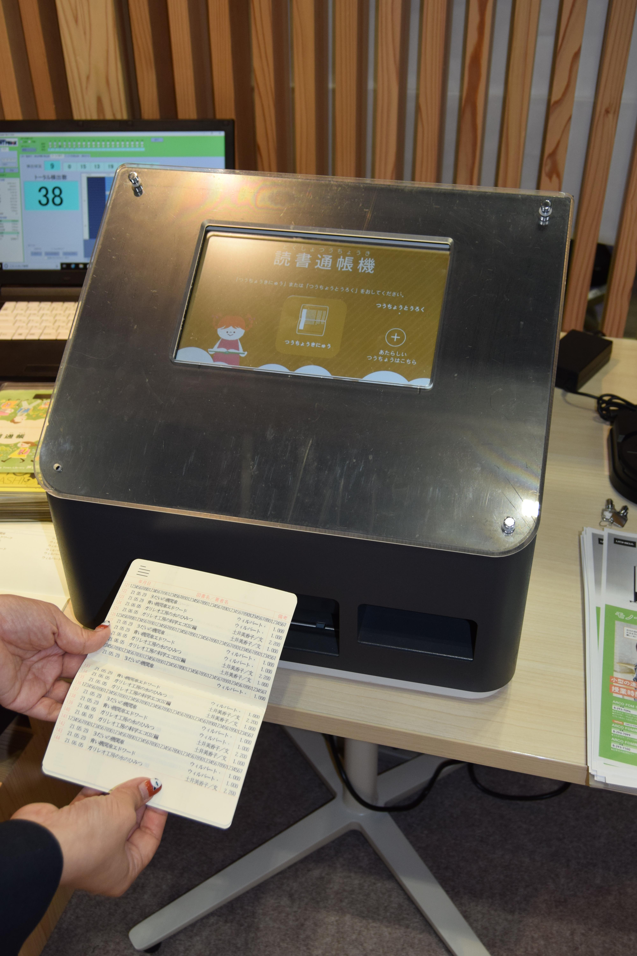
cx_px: 318
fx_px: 916
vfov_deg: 55.1
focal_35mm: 34
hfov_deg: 38.4
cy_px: 478
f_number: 5.6
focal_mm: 23
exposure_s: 1/125
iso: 560
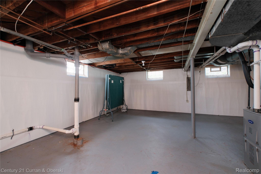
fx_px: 109
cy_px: 87
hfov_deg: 100.4
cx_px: 130
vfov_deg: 77.3
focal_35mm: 15
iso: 1000
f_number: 7.1
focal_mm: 10
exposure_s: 1/30
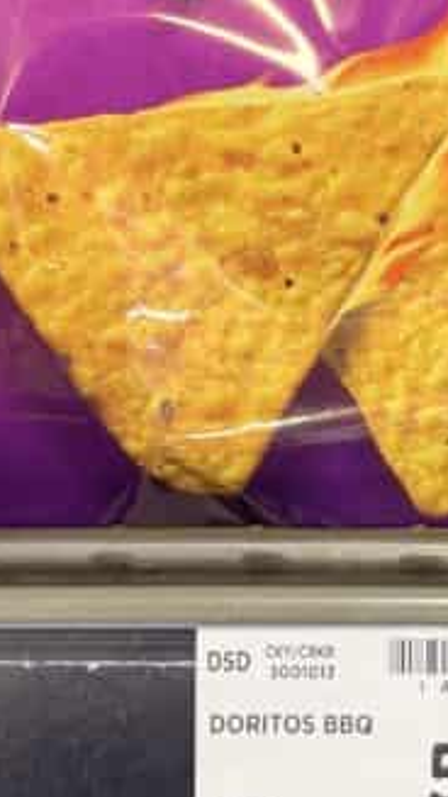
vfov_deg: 25.4
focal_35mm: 82
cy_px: 154
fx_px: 1731
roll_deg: -0.1
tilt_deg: -30.0
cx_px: 341
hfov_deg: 14.7
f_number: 1.78
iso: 200
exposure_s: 1/60
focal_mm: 6.76
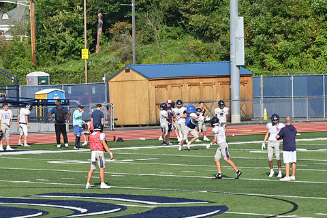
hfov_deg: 8.4
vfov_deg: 5.6
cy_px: 119
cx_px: 194
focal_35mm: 244
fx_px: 2216
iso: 110
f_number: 5.6
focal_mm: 135
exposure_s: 1/800
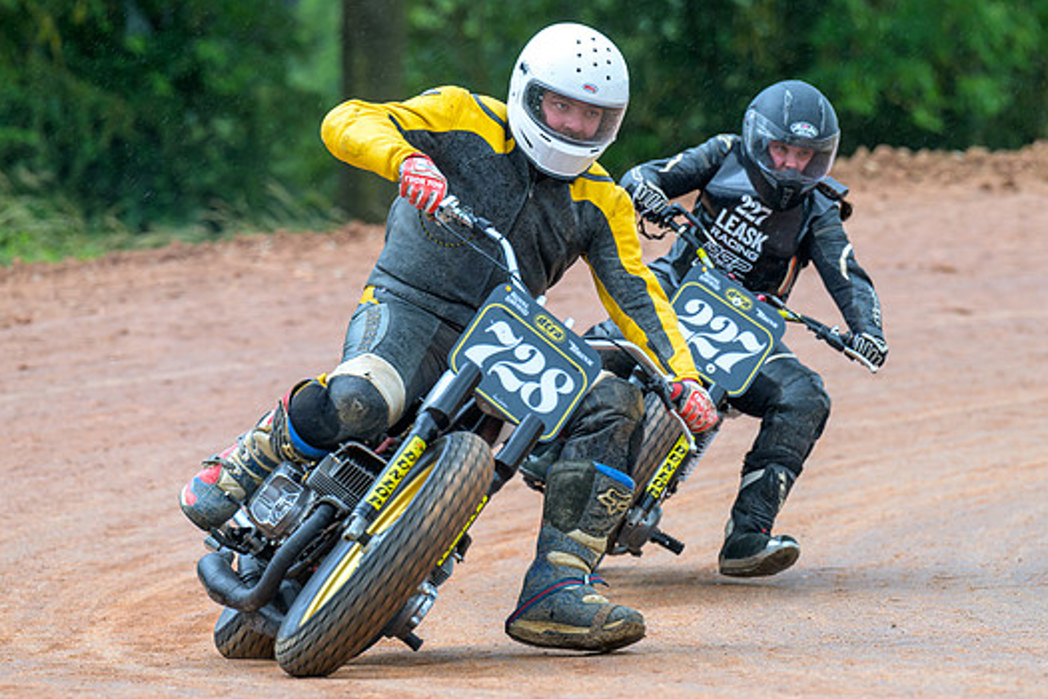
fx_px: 9722
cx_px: 630
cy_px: 369
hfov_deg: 6.2
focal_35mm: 334
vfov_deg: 4.1
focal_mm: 200
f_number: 4
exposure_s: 1/400
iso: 180
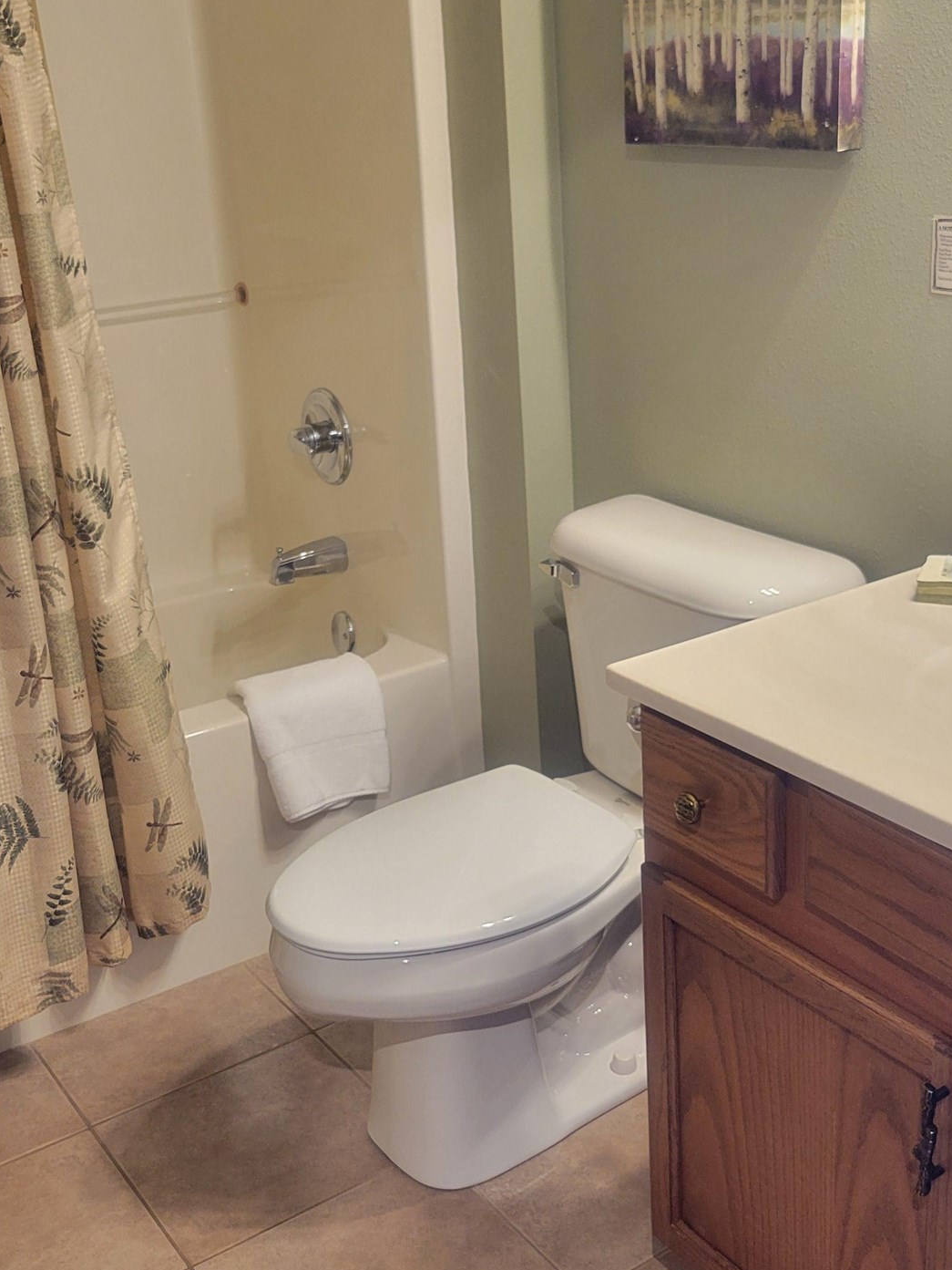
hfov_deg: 33.5
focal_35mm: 43
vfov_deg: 43.7
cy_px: 532
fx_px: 1577
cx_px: 568
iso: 250
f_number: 1.8
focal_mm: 5.4
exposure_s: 1/60
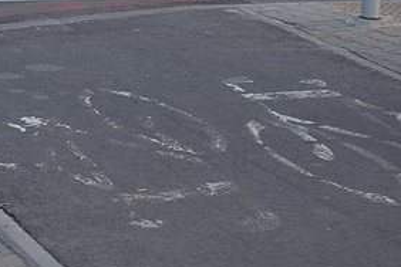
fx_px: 1281
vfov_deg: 11.7
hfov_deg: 17.4
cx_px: -6
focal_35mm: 115
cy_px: -48
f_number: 5.6
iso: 400
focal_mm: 24
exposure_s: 1/125
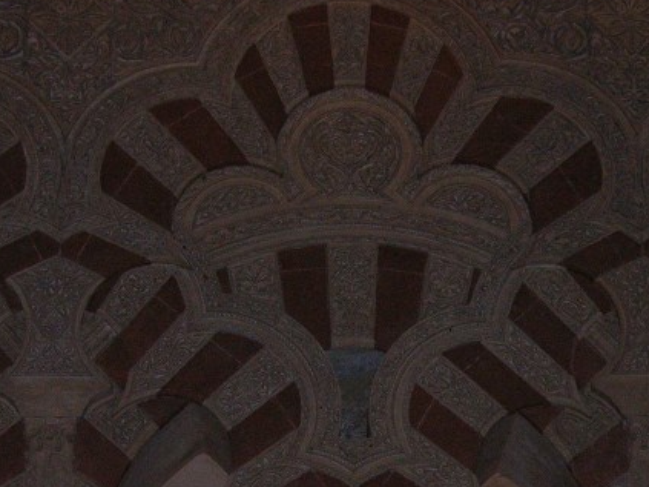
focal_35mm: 150
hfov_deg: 13.2
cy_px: 542
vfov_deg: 9.8
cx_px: 330
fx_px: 2811
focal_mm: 15.7
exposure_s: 1/120
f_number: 3.2
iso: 200
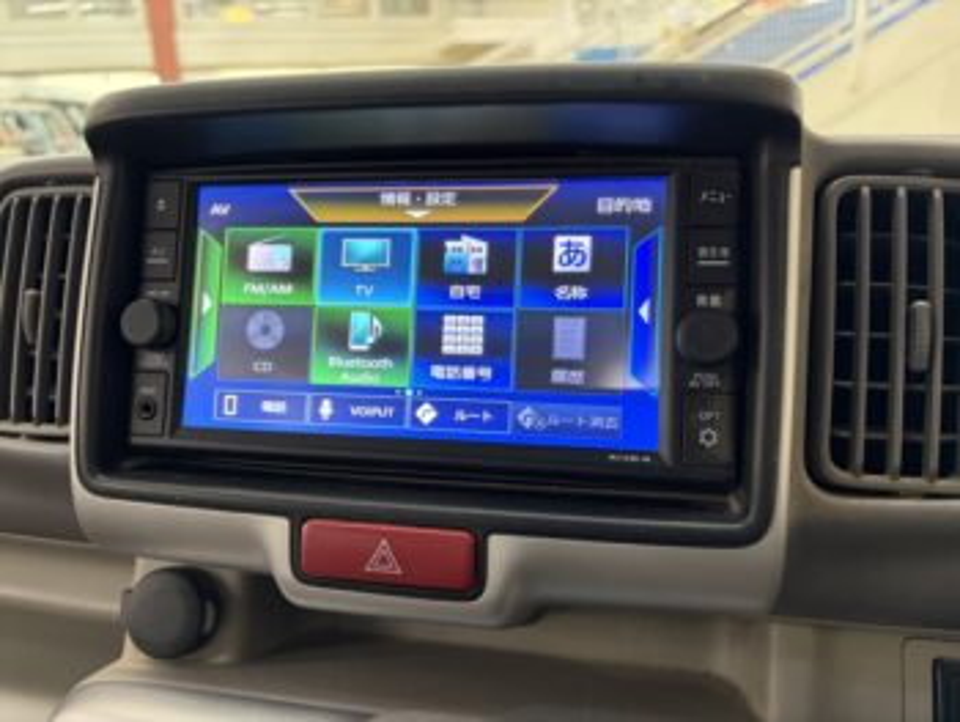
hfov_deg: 67.3
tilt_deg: -17.0
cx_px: 480
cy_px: 361
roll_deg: +2.2
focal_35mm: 26
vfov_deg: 53.1
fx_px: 722
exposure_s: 1/50
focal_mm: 5.96
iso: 400
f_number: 1.6
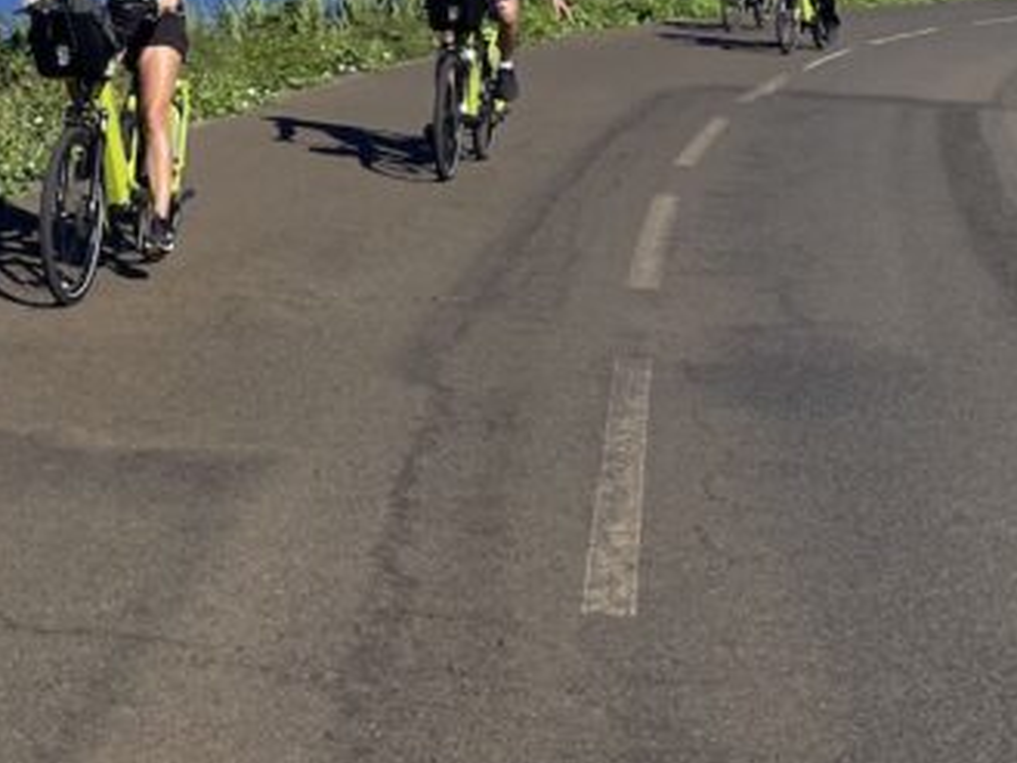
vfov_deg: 17.9
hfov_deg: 22.3
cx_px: -185
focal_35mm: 81
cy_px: 49
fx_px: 2381
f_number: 1.6
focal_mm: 4.2
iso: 32
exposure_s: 1/4464
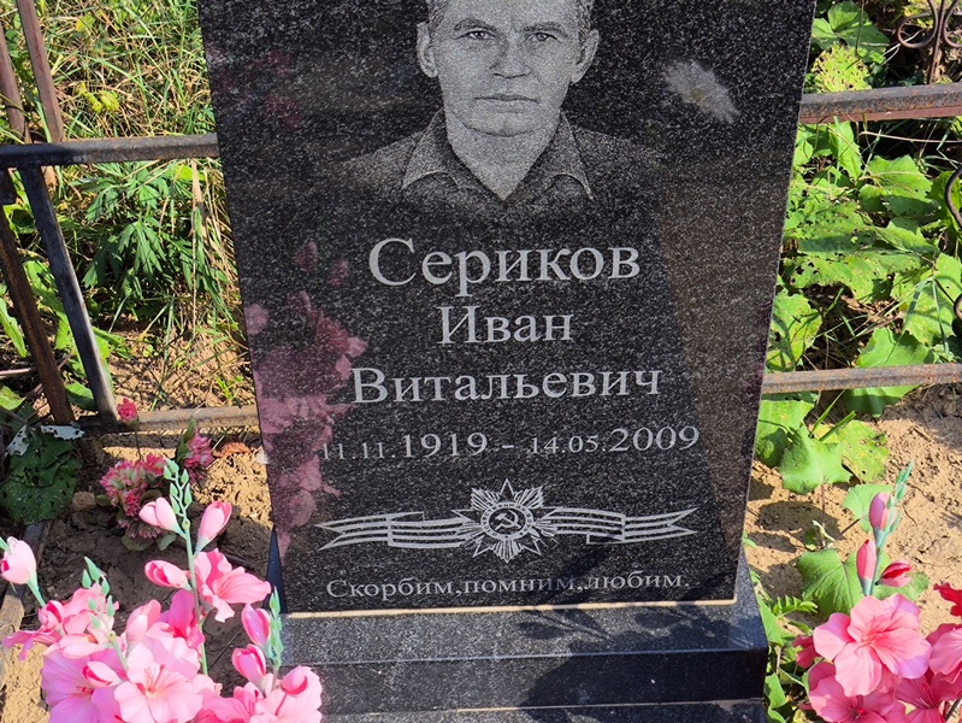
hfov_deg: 38.2
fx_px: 1390
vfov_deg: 29.1
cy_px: 362
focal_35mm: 50
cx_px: 481
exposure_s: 1/1158
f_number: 1.7
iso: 50
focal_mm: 4.71
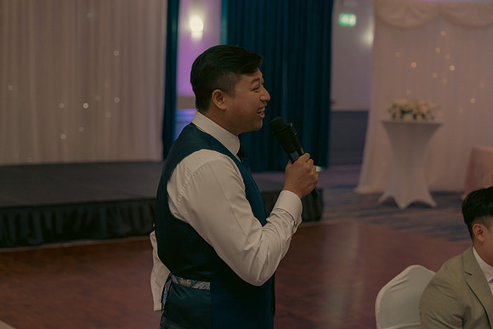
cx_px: 246
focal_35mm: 70
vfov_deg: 19.5
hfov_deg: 28.8
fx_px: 959
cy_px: 164
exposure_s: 1/160
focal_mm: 70
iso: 2500
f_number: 3.5
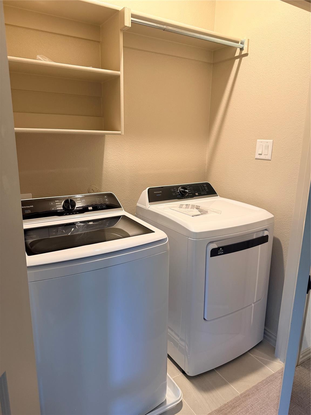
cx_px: 156
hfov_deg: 56.8
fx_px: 287
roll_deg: -1.0
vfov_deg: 71.6
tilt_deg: -14.2
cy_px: 208
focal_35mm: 24
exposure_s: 1/60
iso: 250
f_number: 1.78
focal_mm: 6.76
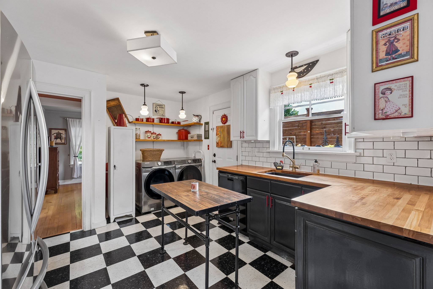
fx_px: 180
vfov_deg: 77.3
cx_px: 216
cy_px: 144
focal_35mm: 15
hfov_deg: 100.4
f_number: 6.3
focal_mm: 10
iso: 100
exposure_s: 1/8
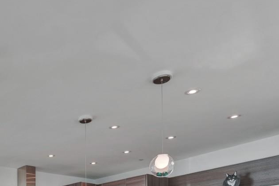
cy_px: 234
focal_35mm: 38
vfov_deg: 29.4
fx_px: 291
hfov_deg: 44.2
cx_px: 4
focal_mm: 14.6
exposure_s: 1/50
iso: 400
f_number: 8
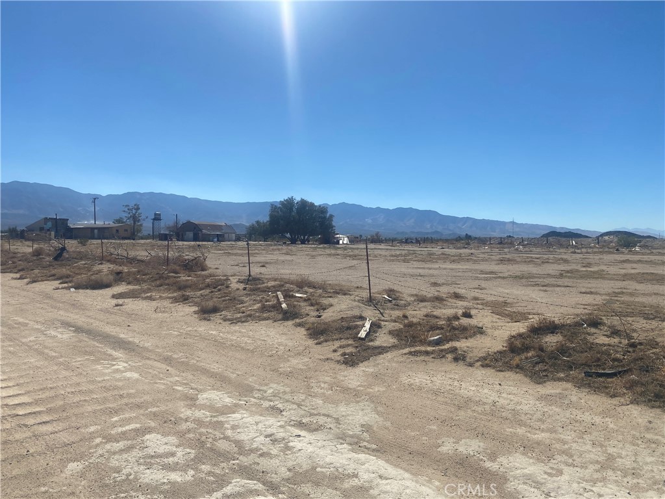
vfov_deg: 53.1
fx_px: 499
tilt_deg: -3.7
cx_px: 332
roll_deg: +0.4
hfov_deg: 67.3
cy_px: 250
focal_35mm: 26
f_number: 1.8
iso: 32
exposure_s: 1/6757
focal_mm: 4.25
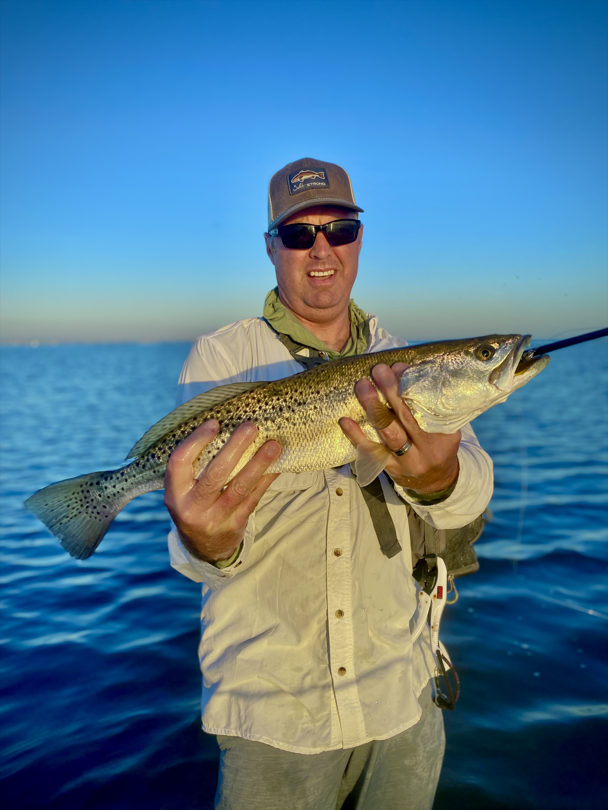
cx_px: 304
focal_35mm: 26
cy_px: 405
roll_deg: -0.1
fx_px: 609
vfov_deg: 67.3
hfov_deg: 53.1
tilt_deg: -4.9
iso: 32
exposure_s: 1/905
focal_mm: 4.25
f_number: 1.8
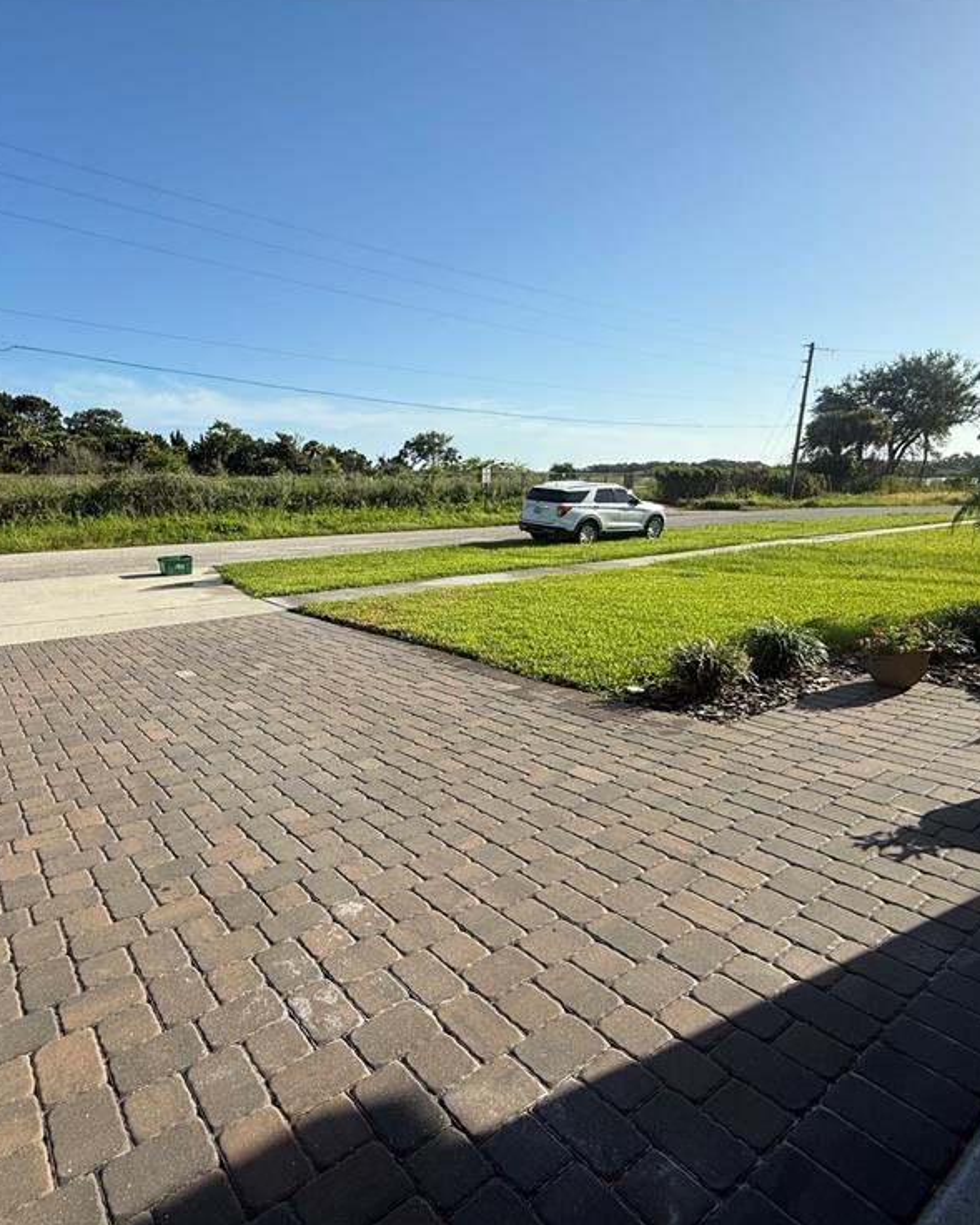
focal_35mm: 19
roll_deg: +0.7
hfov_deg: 70.4
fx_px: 689
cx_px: 414
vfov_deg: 83.3
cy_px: 627
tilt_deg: -12.0
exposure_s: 1/1901
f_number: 2.2
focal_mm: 2.22
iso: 50
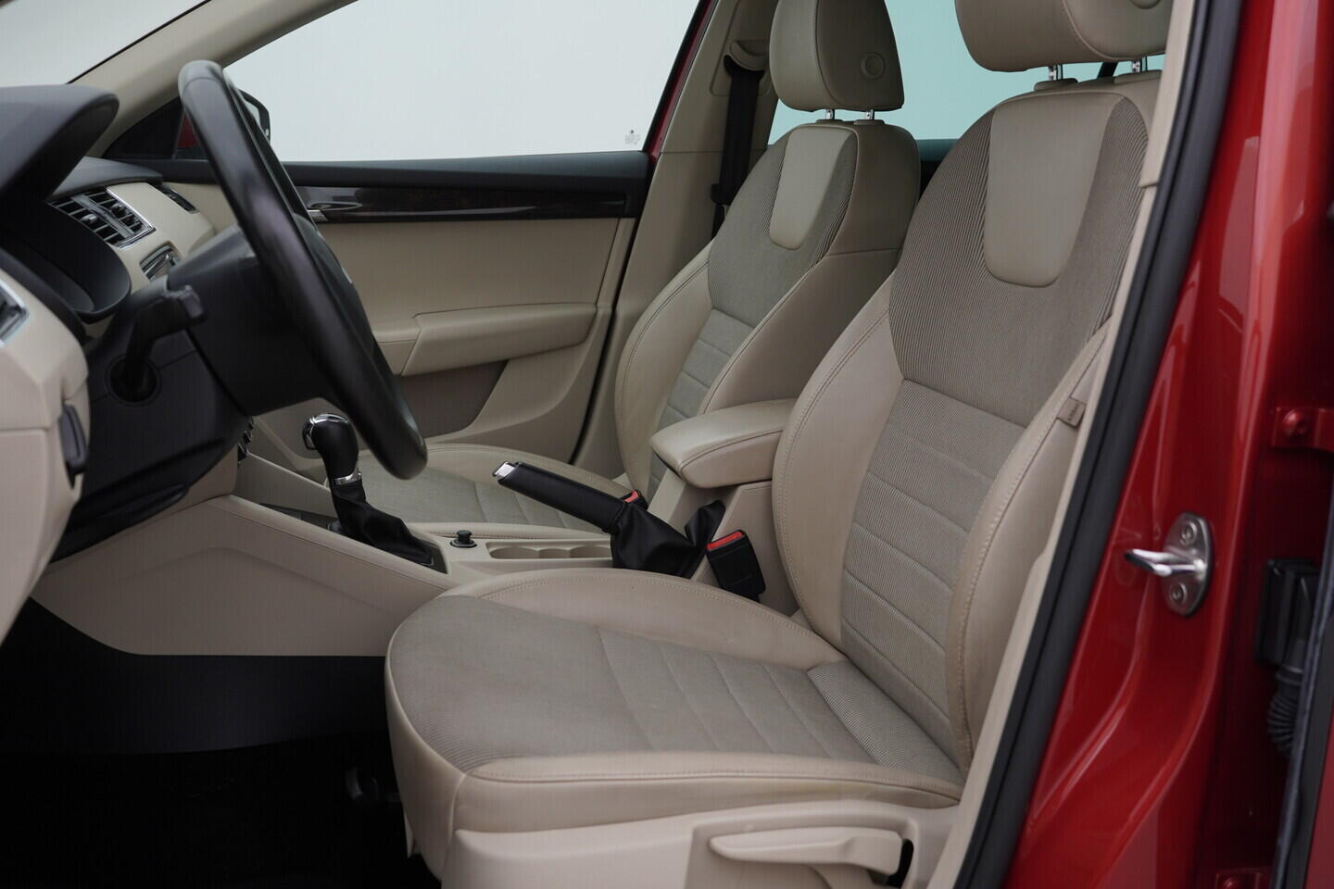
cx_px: 667
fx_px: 1334
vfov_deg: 36.9
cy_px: 444
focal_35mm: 36
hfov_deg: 53.1
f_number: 4
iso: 125
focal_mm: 24
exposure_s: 1/60
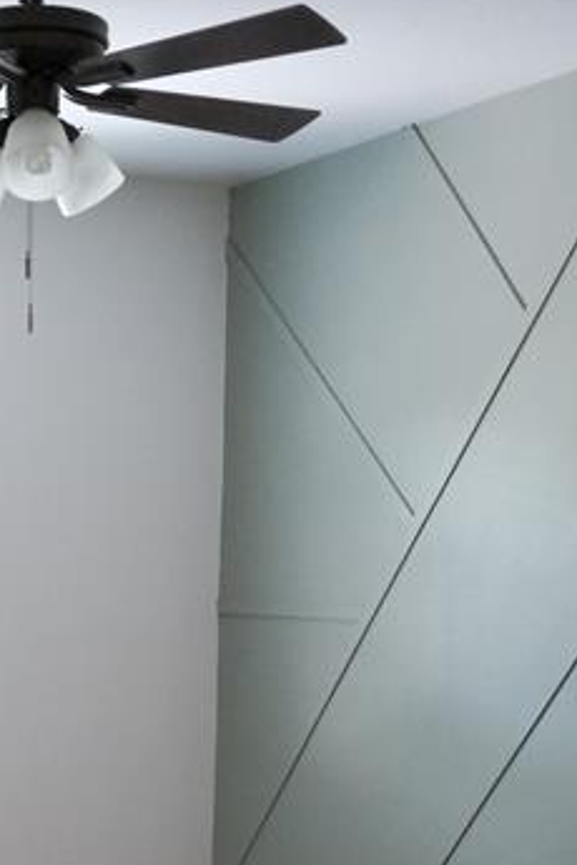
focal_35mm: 78
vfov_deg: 25.1
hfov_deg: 17.0
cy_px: 805
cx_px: -43
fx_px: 1875
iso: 8000
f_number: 2.8
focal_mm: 23
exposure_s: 1/125
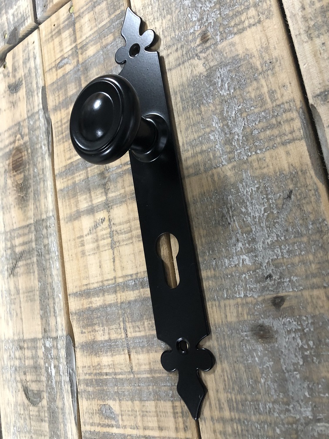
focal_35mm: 28
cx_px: 164
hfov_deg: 49.7
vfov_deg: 63.4
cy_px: 220
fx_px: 355
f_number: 1.8
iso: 100
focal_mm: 3.99
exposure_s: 1/13
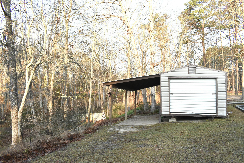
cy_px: 82
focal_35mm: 27
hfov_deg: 67.4
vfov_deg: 47.9
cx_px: 122
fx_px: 183
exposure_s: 1/200
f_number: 7.1
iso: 400
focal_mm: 18
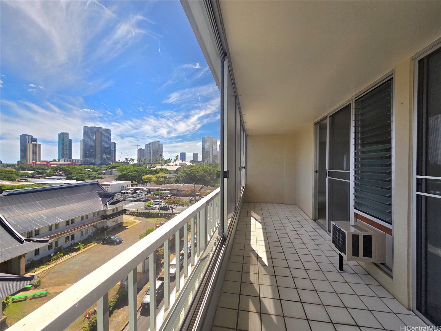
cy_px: 166
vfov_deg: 89.9
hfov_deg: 106.2
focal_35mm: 13
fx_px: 166
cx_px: 220
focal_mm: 2.2
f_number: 2.2
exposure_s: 1/1250
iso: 50
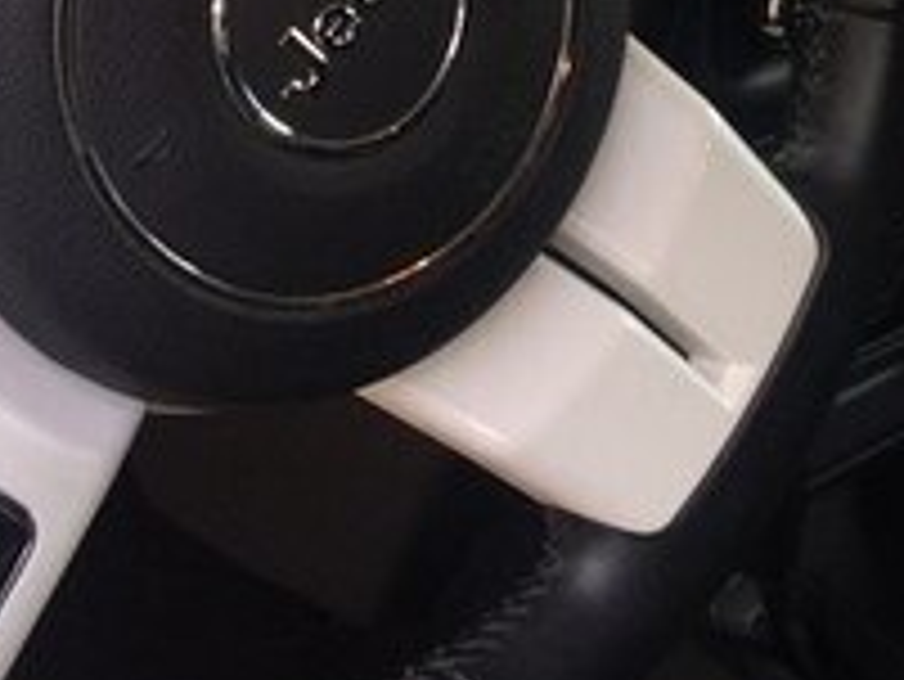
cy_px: -372
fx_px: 2482
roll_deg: -5.0
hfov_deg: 20.4
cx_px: 751
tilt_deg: -20.2
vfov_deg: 14.4
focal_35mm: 95
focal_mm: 4.15
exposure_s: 1/50
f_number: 2.2
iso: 40
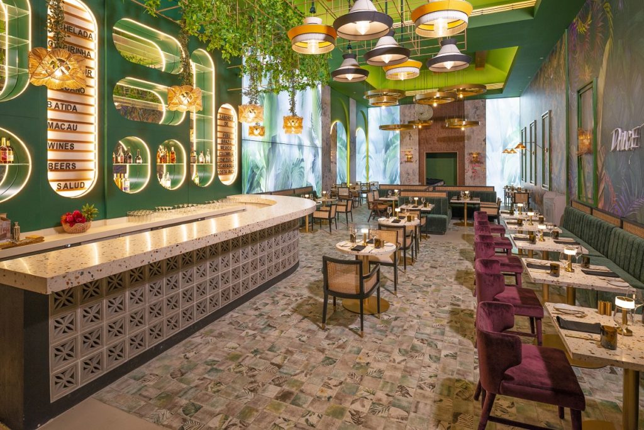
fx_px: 340
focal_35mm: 19
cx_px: 322
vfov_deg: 64.6
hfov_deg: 86.9
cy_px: 215
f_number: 8
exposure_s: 1/10
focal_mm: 19
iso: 500
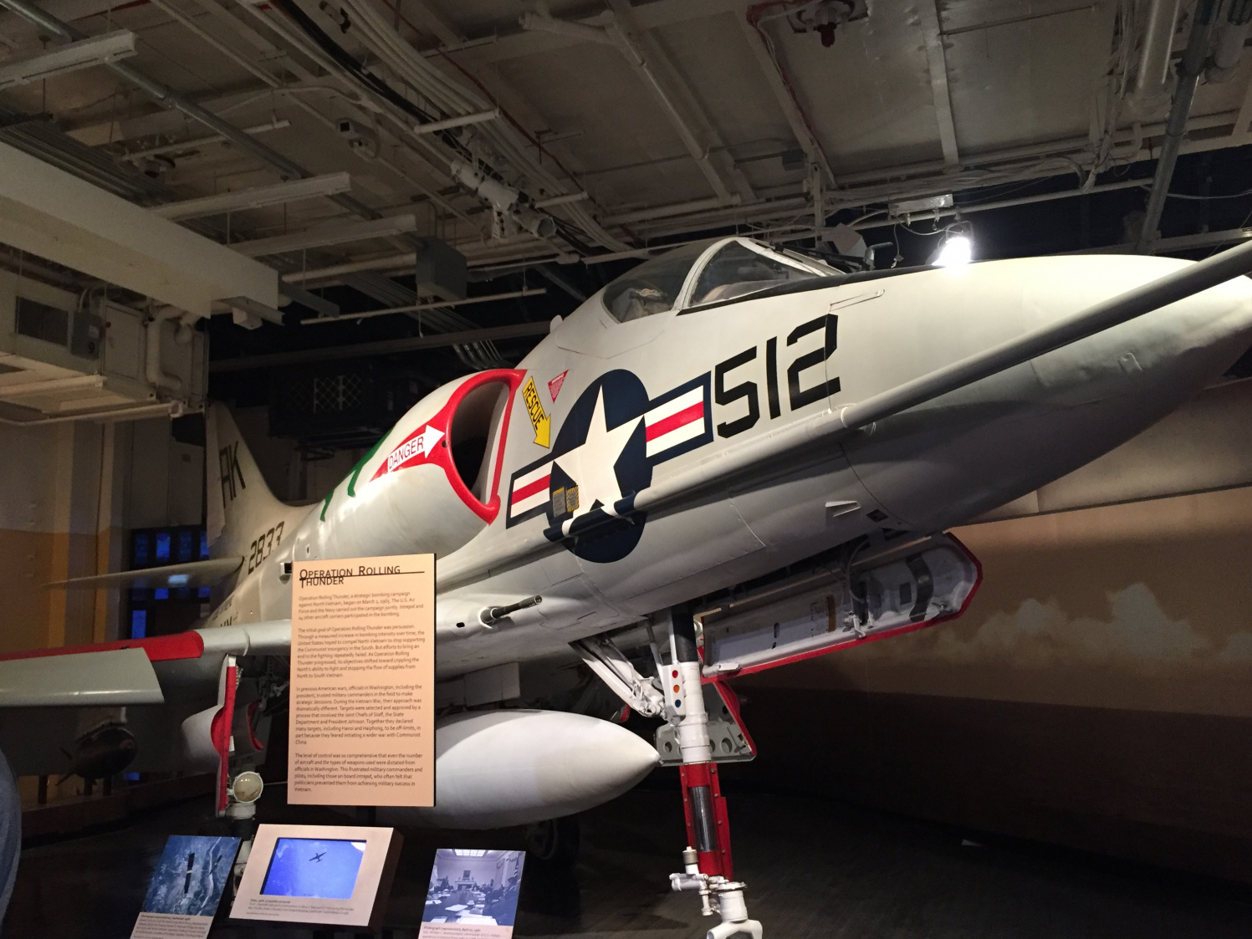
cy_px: 456
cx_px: 600
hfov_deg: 58.3
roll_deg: +0.0
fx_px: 1121
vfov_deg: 45.4
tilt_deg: +9.3
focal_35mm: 31
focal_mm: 4.15
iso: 200
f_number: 2.2
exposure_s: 1/30
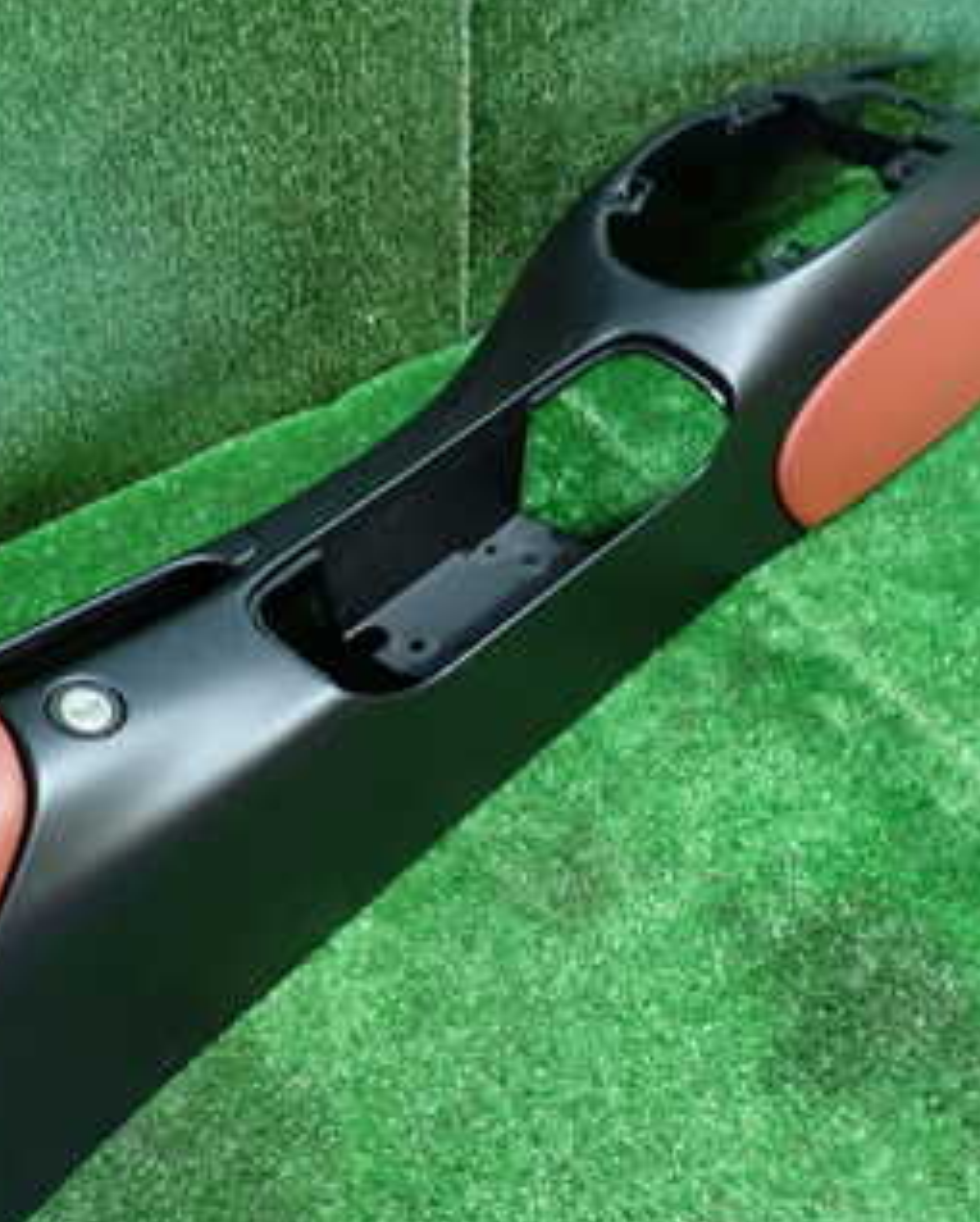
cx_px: 111
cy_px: 722
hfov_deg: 31.4
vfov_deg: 40.2
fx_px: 1665
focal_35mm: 46
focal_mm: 4.5
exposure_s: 1/30
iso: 320
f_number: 2
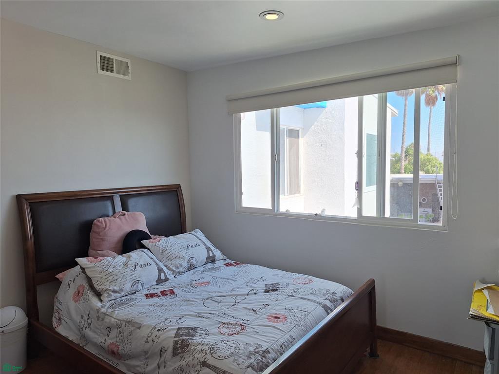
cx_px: 250
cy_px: 187
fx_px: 332
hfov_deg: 73.9
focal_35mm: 23
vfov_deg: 58.9
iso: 40
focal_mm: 5.54
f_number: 1.8
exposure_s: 1/368
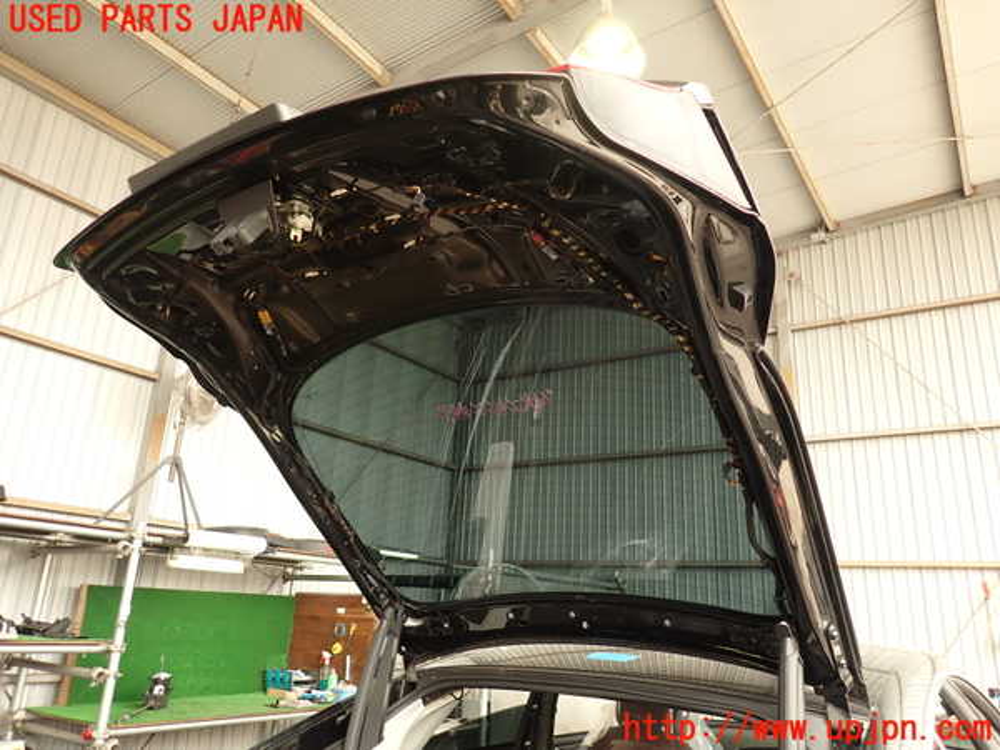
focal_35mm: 25
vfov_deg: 54.9
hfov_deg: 69.4
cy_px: 375
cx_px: 500
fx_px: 722
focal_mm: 4.5
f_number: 2
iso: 100
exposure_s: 1/100
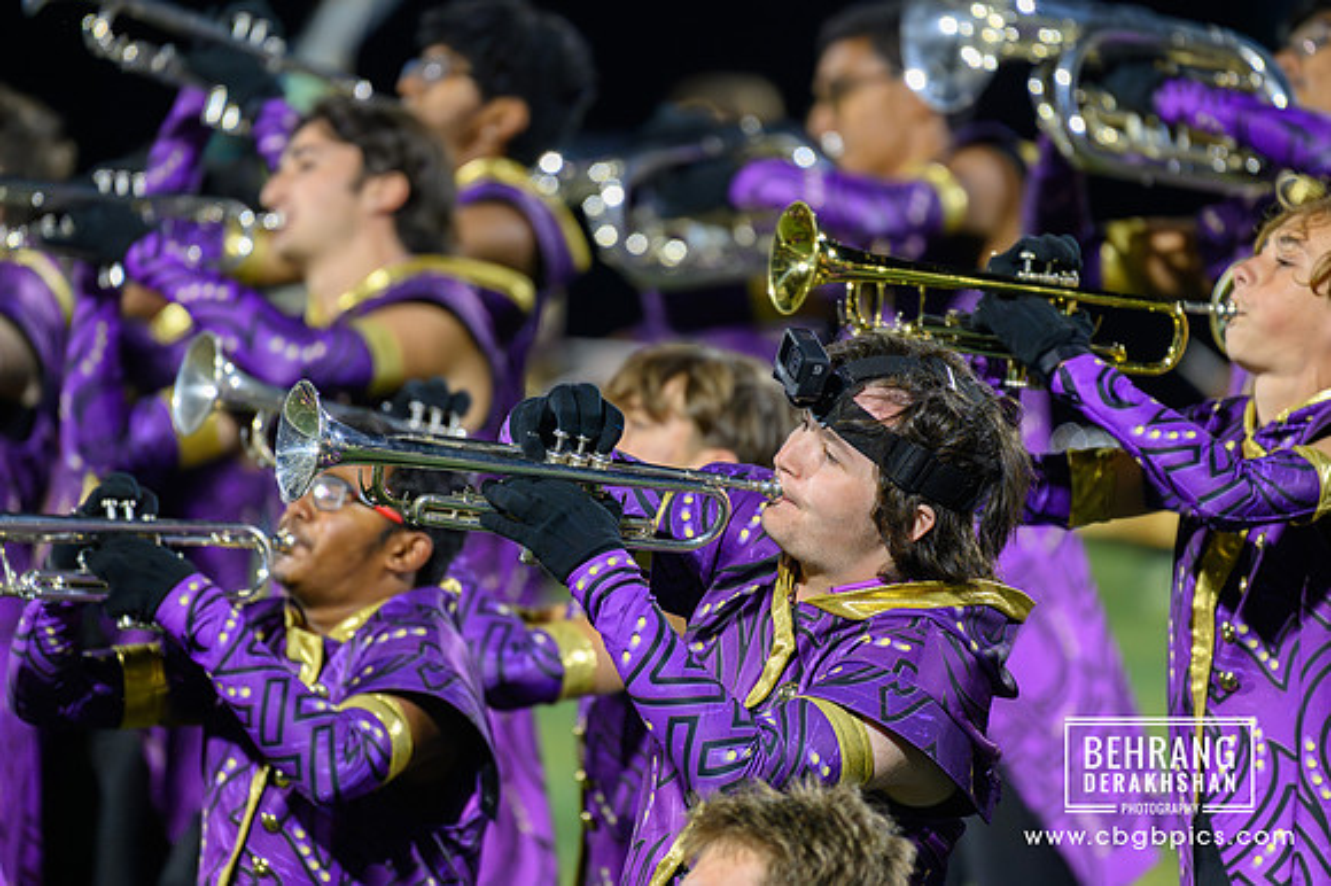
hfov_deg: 4.1
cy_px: 443
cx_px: 666
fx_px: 18475
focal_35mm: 500
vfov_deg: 2.7
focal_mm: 500
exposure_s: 1/500
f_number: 5.6
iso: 11400
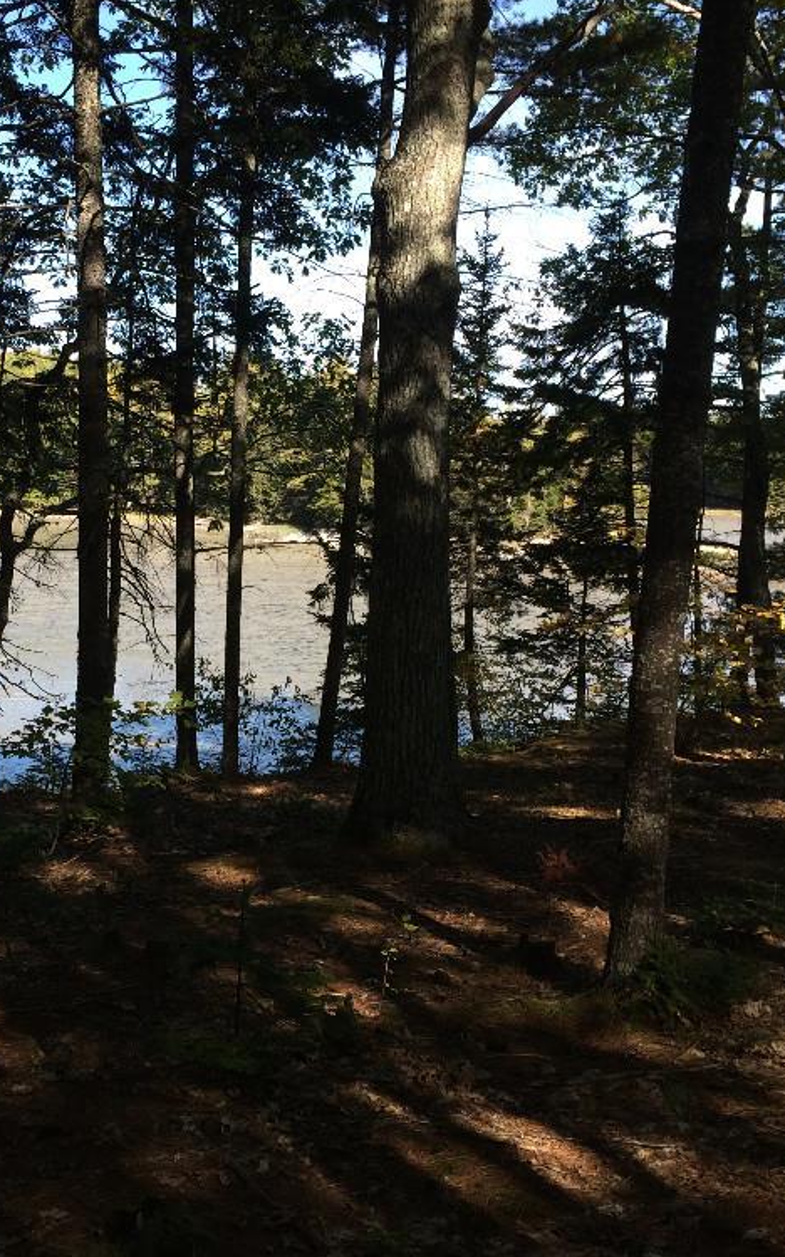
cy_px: 639
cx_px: 247
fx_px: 1438
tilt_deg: -7.5
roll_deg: -0.9
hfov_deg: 30.3
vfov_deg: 47.2
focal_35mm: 42
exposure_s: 1/672
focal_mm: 4.15
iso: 32
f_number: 2.2
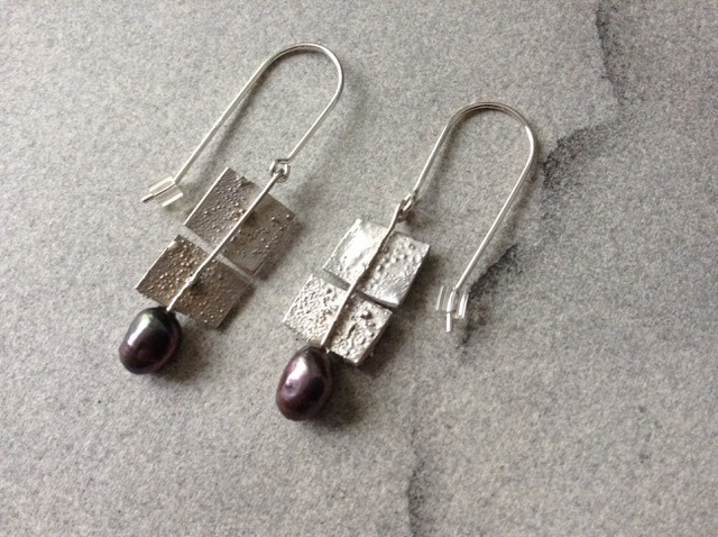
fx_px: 683
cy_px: 268
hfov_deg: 55.4
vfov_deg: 42.8
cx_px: 359
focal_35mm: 33
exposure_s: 1/24
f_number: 2.4
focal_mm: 3.3
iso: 200
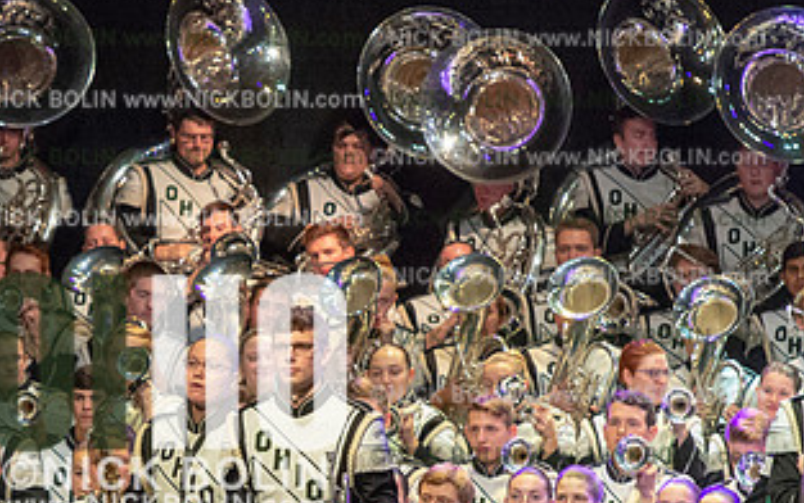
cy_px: 395
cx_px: 164
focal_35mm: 396
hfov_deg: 5.3
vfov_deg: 3.3
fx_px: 8682
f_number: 7.1
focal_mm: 210
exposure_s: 1/200
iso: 8000
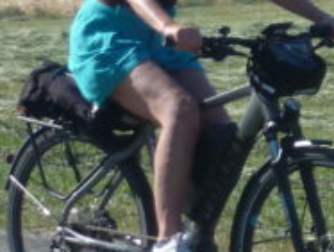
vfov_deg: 6.7
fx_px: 2165
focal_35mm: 224
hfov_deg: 8.2
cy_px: 148
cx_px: 745
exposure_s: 1/500
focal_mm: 7.4
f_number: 3.9
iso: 100
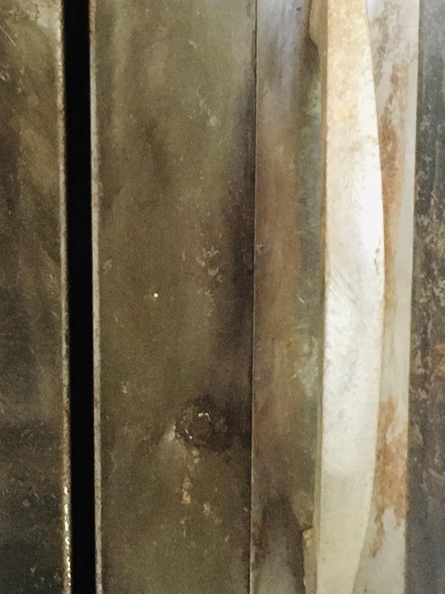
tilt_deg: -10.1
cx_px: 151
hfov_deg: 15.9
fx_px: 1594
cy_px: 159
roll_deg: +1.3
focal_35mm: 93
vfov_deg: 20.9
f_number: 2.2
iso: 250
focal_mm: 4.15
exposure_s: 1/17
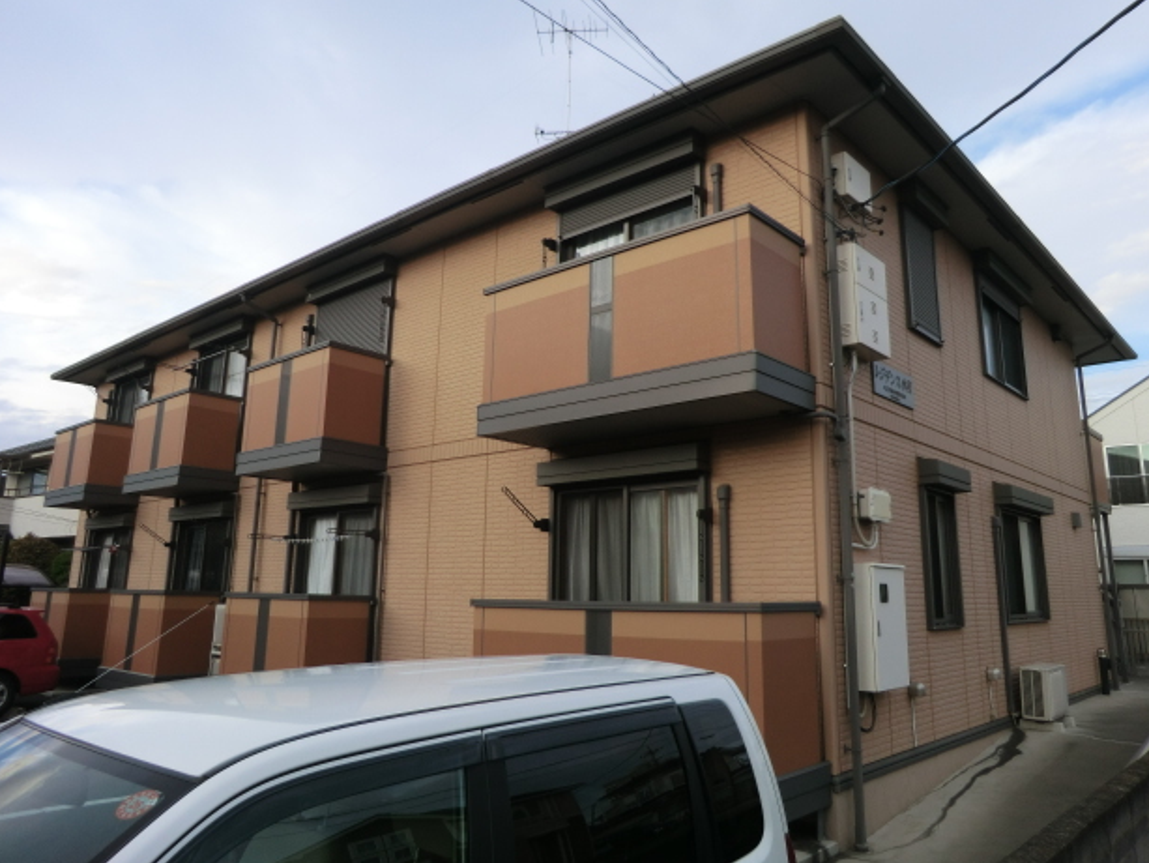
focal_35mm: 25
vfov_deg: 54.9
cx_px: 574
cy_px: 421
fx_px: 830
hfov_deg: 69.4
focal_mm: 4.3
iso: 80
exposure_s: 1/320
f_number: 3.2
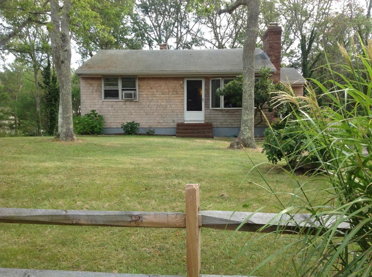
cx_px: 186
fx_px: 375
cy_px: 138
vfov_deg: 40.6
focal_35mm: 35
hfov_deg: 52.7
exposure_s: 1/420
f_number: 2.4
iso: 50
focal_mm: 4.28
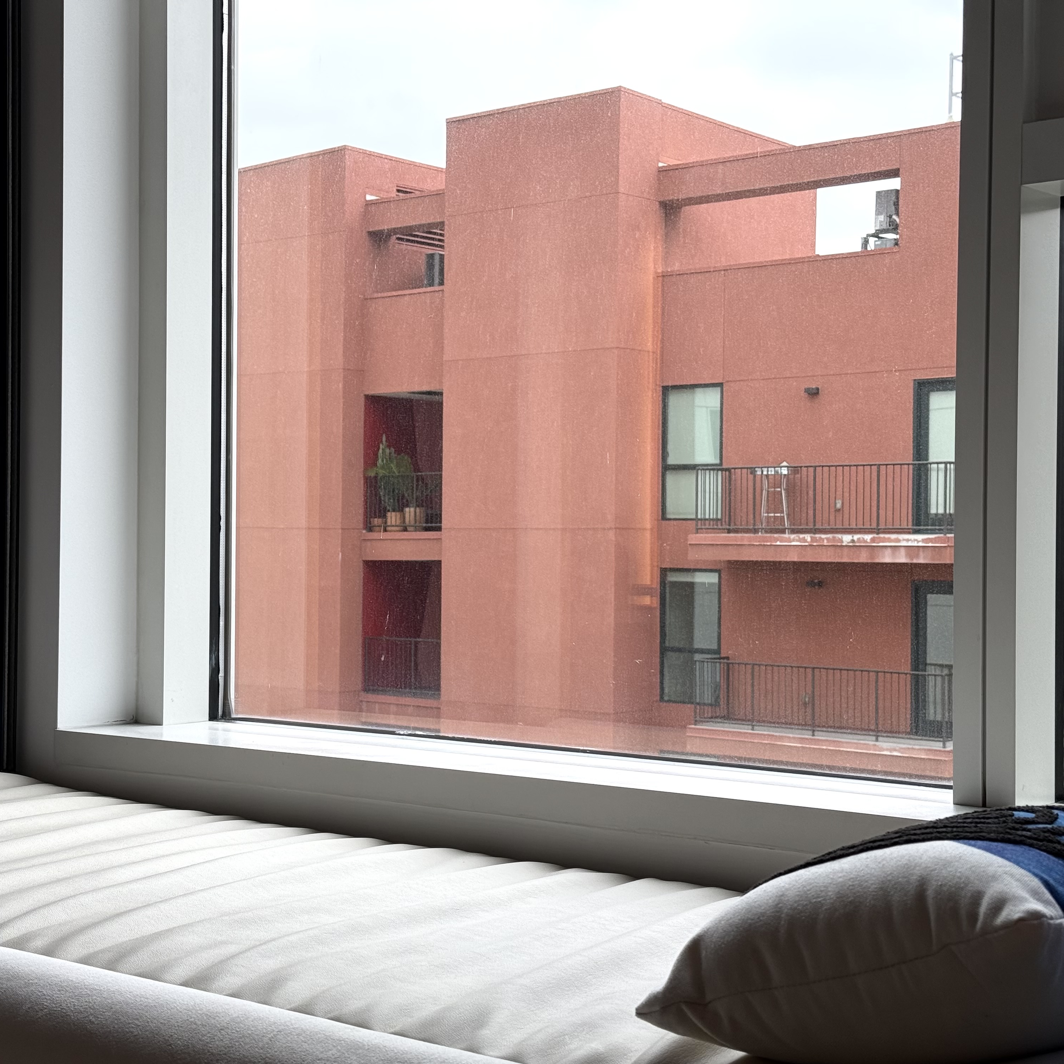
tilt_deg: +0.0
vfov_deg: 30.0
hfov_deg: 29.9
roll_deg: -1.0
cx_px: 400
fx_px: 1982
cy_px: 536
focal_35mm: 57
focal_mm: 6.76
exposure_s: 1/216
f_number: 1.78
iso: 64
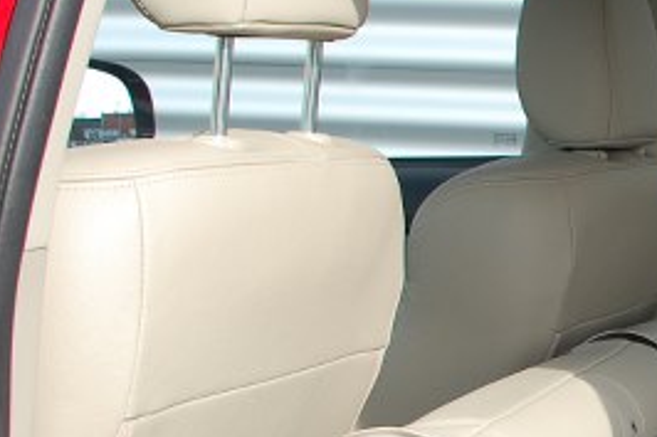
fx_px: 1897
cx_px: 845
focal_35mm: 104
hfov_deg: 18.4
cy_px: 377
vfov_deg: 13.1
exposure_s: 1/160
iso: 200
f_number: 6.3
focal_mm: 18
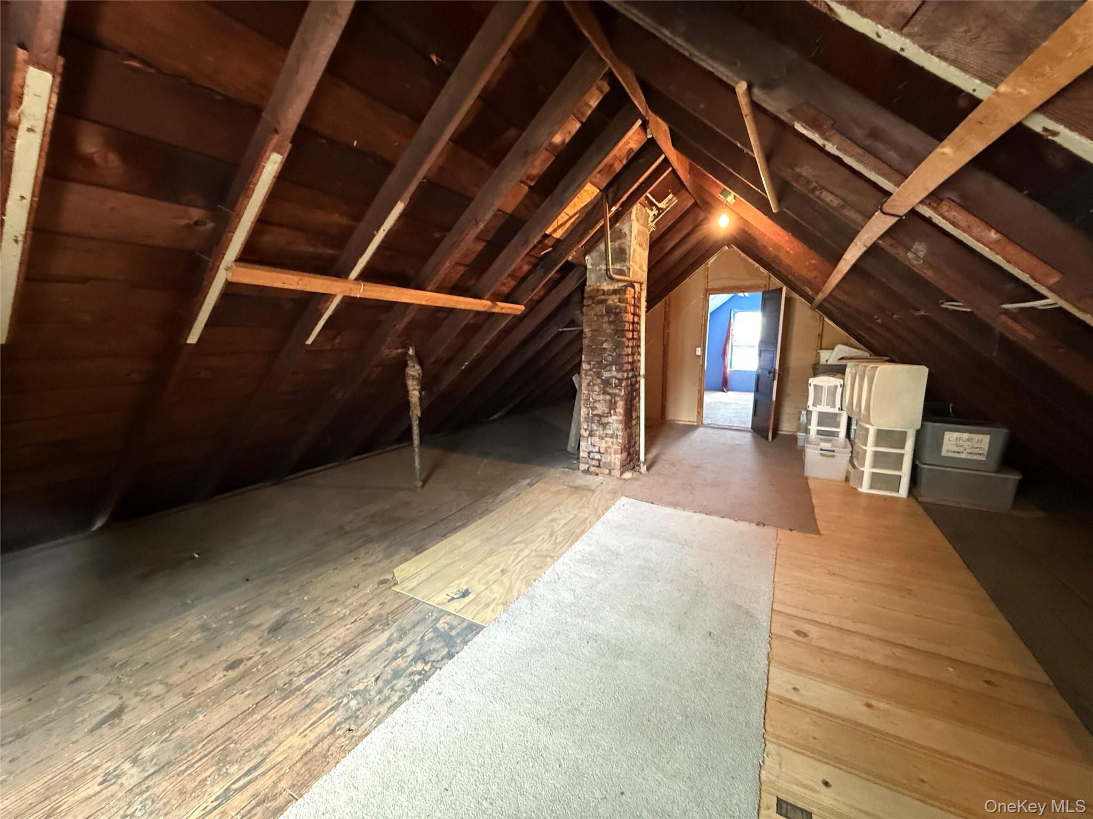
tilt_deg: -7.7
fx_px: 442
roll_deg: +0.0
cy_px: 410
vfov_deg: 85.7
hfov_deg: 102.1
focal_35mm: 14
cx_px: 546
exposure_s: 1/40
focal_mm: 2.22
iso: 1000
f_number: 2.2
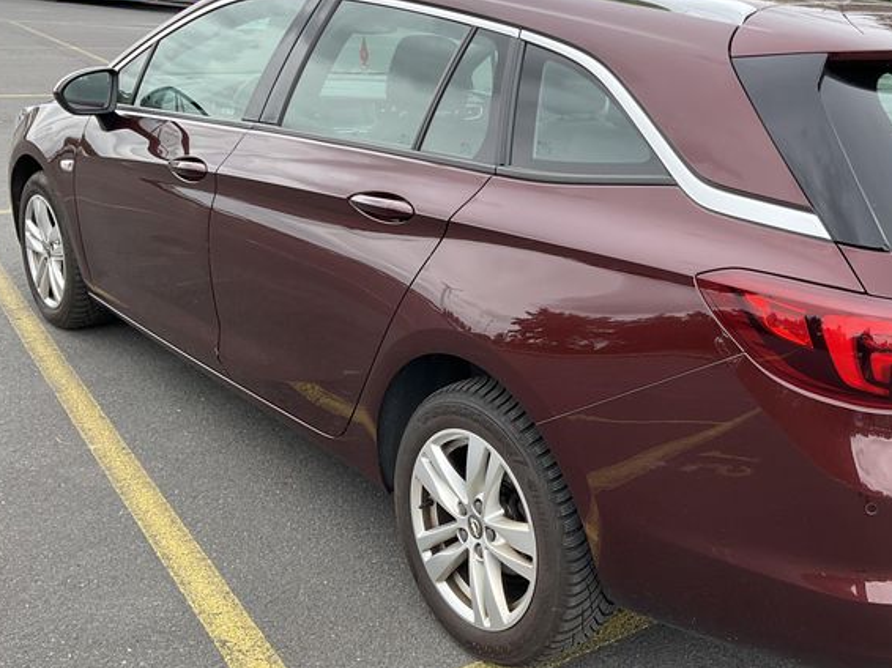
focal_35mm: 41
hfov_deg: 44.9
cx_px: 611
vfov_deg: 35.0
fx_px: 1056
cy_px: 284
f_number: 1.8
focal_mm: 3
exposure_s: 1/370
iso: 25
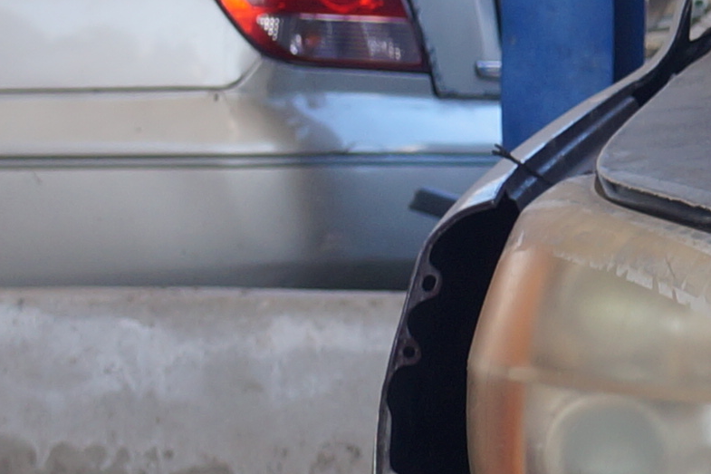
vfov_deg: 5.3
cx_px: 1859
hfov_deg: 7.3
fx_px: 5143
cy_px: 418
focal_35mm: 260
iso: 100
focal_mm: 25
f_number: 5
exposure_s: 1/60
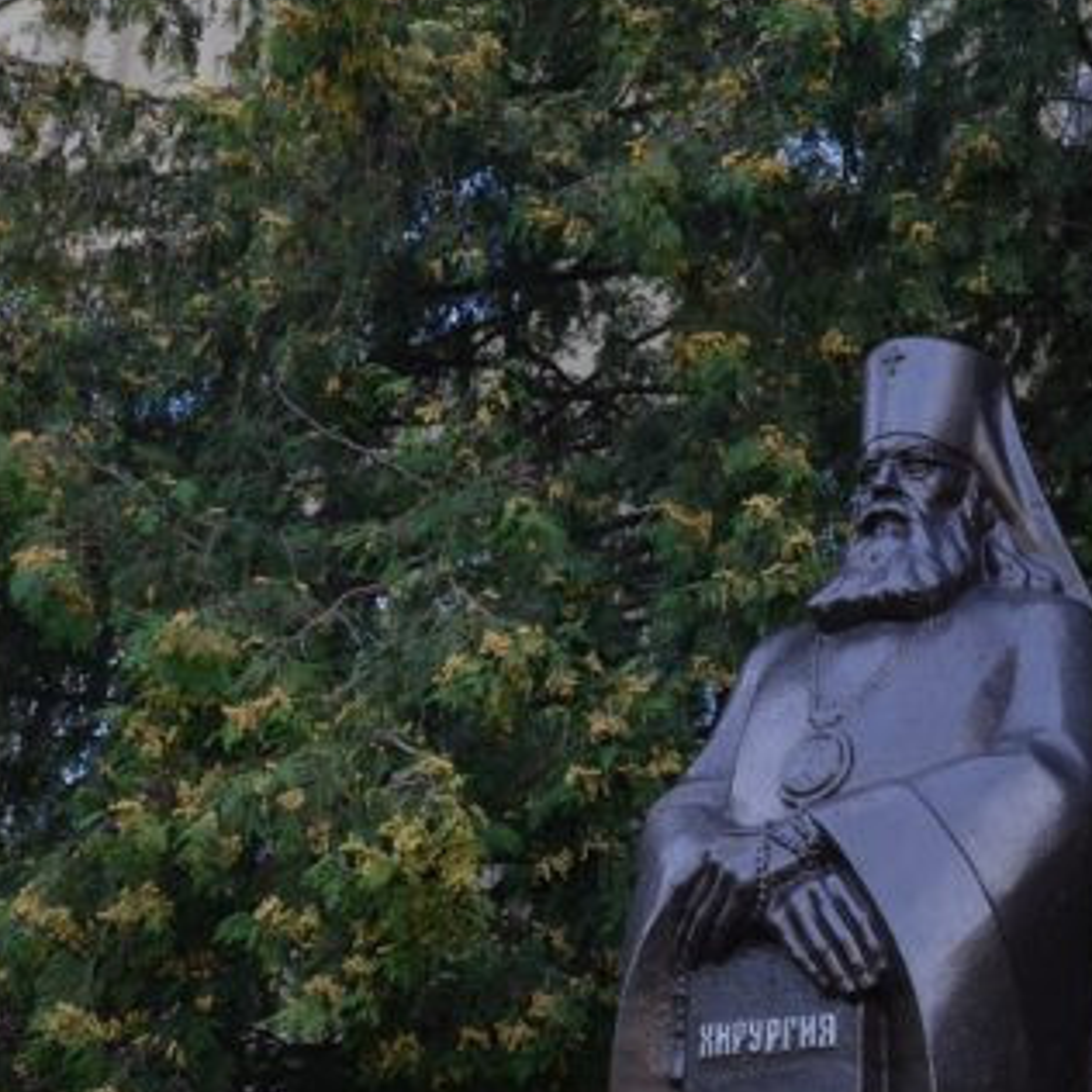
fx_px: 2070
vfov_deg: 29.5
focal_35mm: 58
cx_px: 881
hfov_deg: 28.9
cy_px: 581
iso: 400
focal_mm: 24
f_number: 14
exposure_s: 1/100
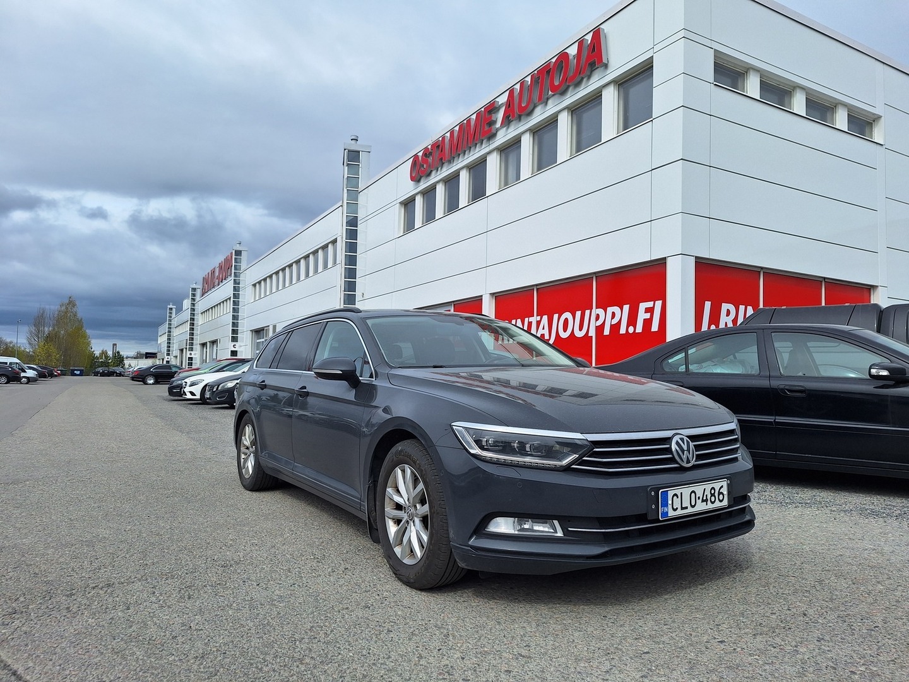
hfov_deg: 73.9
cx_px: 454
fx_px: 604
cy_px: 341
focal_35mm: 23
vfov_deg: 58.9
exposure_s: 1/3185
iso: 40
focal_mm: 5.54
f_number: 1.8
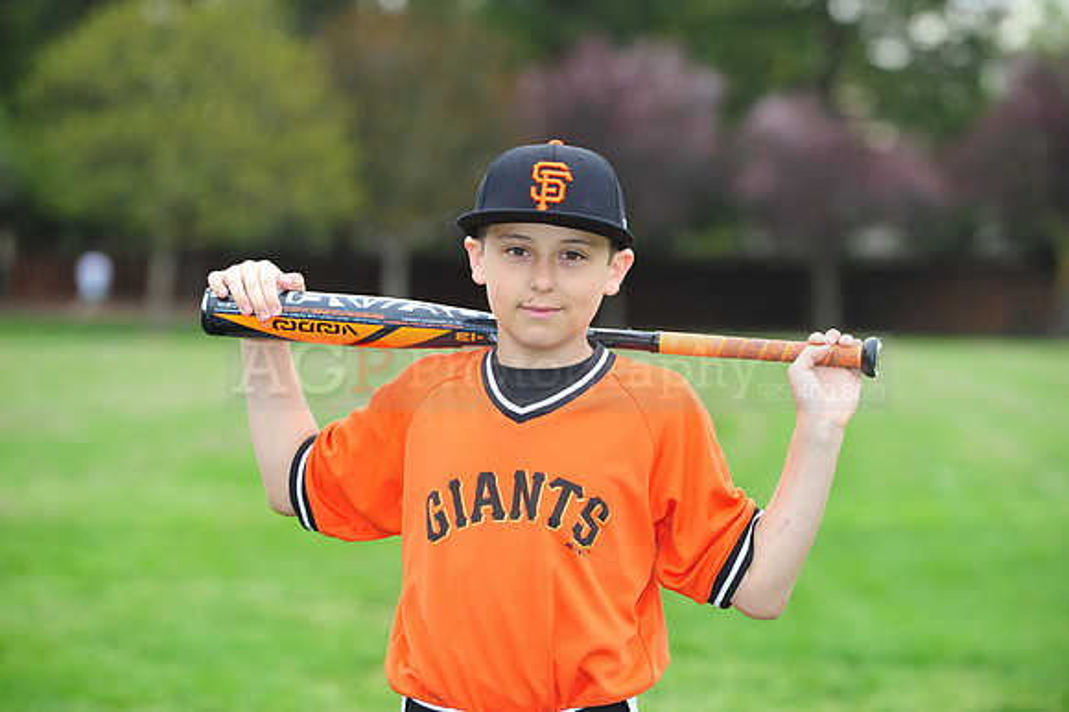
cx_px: 534
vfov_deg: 9.5
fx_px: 4303
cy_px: 356
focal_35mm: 145
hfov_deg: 14.2
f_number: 5
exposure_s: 1/320
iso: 400
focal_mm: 145
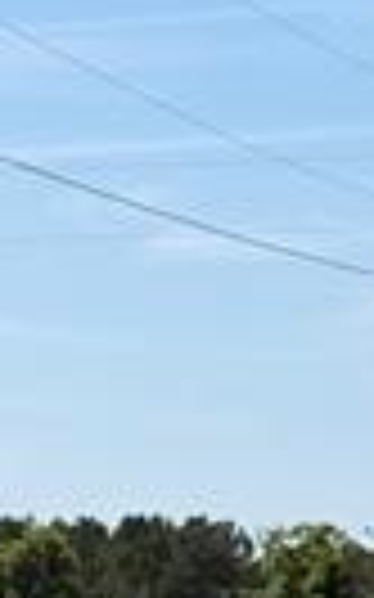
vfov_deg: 7.1
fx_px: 4800
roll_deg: -0.1
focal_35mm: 294
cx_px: -649
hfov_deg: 4.3
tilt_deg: +0.8
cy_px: 665
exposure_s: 1/6536
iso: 64
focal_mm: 6.76
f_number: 1.78
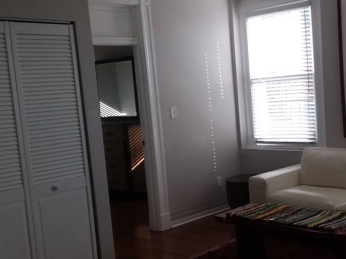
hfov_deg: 37.9
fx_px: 490
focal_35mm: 49
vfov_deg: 29.6
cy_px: 153
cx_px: 260
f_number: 1.9
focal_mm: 2.47
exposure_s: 1/255
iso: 40
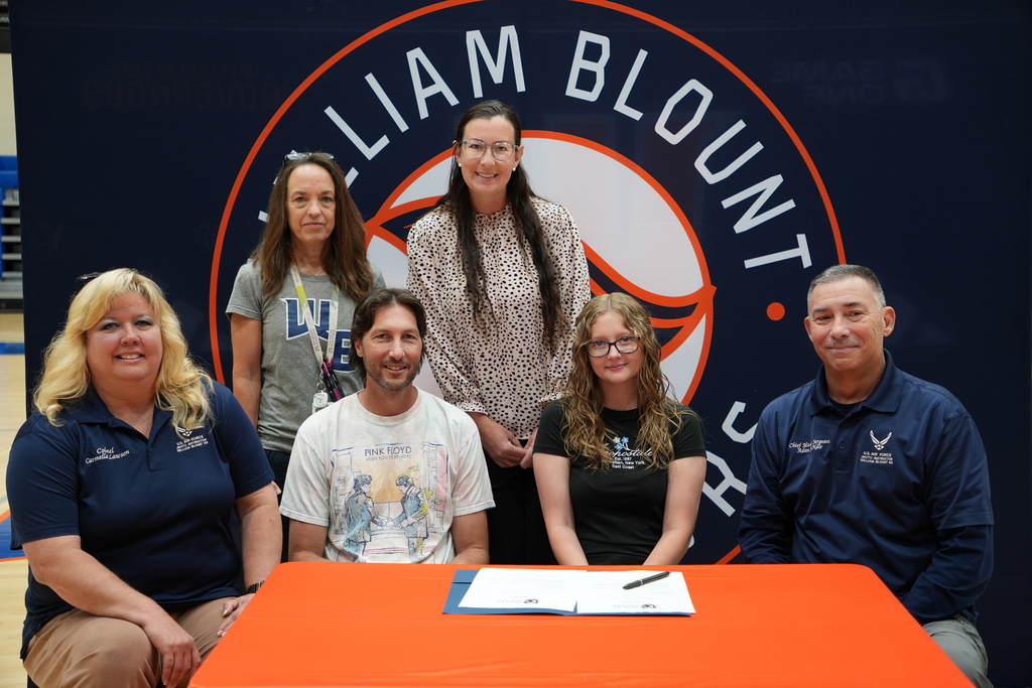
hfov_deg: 40.6
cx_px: 516
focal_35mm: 49
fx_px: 1393
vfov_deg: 27.8
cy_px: 344
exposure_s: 1/60
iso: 320
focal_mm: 32.4
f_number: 2.8
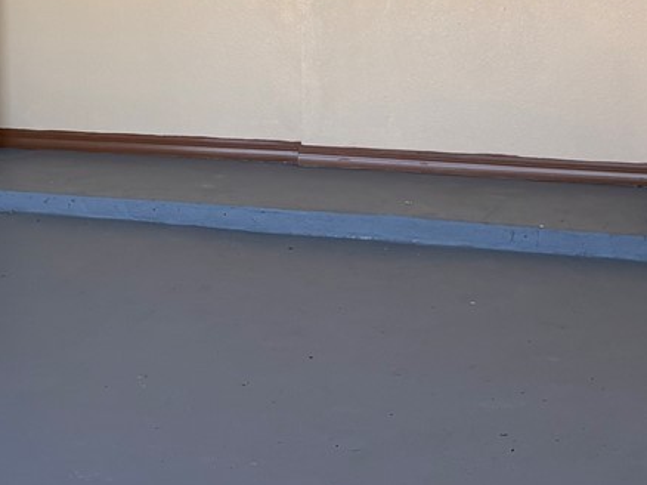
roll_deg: +1.2
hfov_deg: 20.3
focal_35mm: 95
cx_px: 89
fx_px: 1775
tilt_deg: -5.9
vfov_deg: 15.3
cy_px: 19
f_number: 1.6
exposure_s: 1/236
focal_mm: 5.96
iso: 40
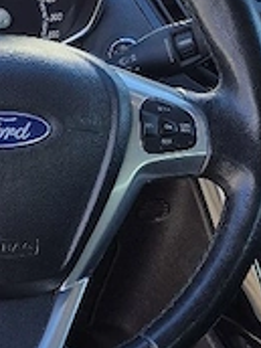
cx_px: 71
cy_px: 235
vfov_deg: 18.3
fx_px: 1076
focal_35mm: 107
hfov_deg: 13.8
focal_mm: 5.4
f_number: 1.8
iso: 25
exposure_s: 1/556
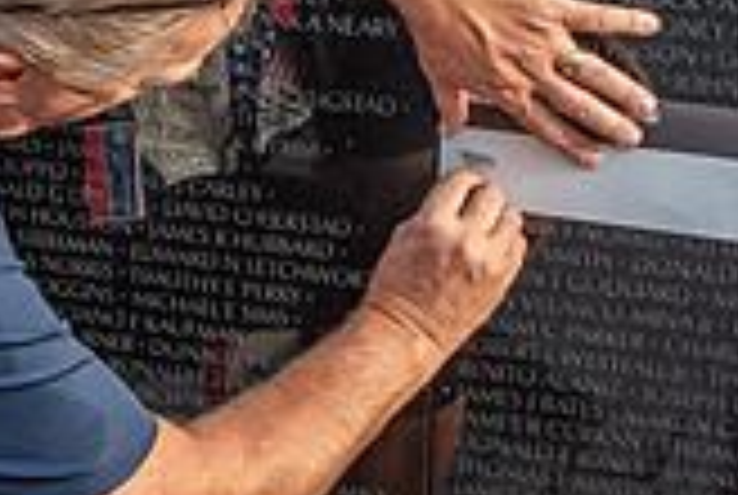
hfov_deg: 18.0
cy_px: 60
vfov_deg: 12.2
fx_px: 2300
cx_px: 116
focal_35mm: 112
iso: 720
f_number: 9
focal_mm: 24
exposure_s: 1/125
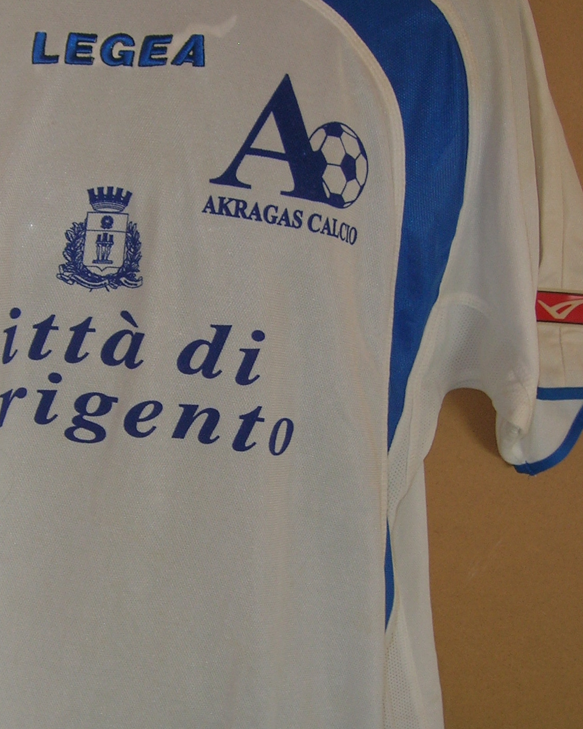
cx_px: 138
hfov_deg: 24.7
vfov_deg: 30.9
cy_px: 407
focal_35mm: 61
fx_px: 1316
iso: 50
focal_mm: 5.7
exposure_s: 1/30
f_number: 2.9
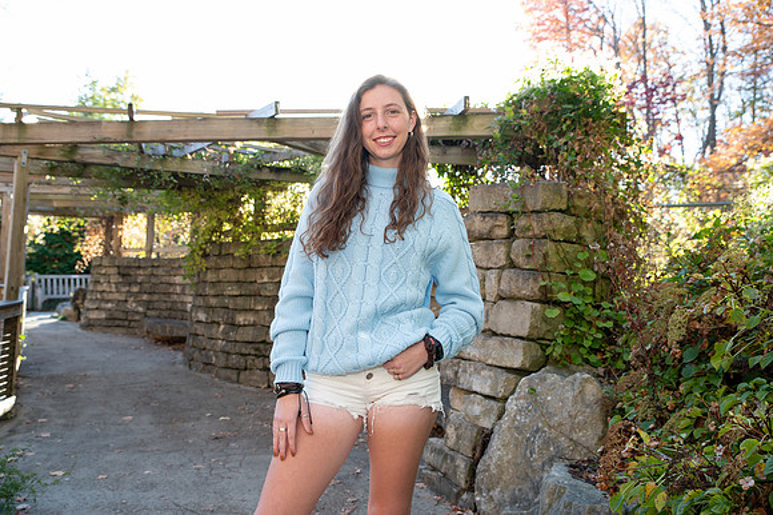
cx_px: 386
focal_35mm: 32
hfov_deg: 58.7
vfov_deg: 41.1
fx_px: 687
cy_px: 258
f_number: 4
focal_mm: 32
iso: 320
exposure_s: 1/160
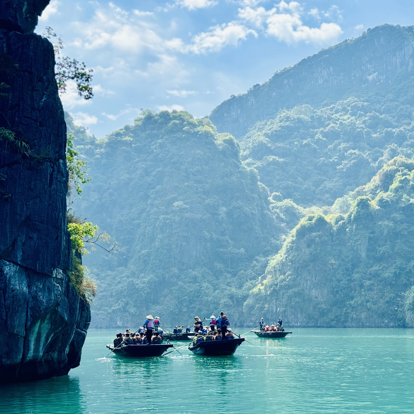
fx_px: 771
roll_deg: +0.1
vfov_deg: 30.0
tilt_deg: +8.7
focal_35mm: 57
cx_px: 274
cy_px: 208
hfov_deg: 29.8
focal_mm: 6.86
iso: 64
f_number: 1.78
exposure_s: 1/2331
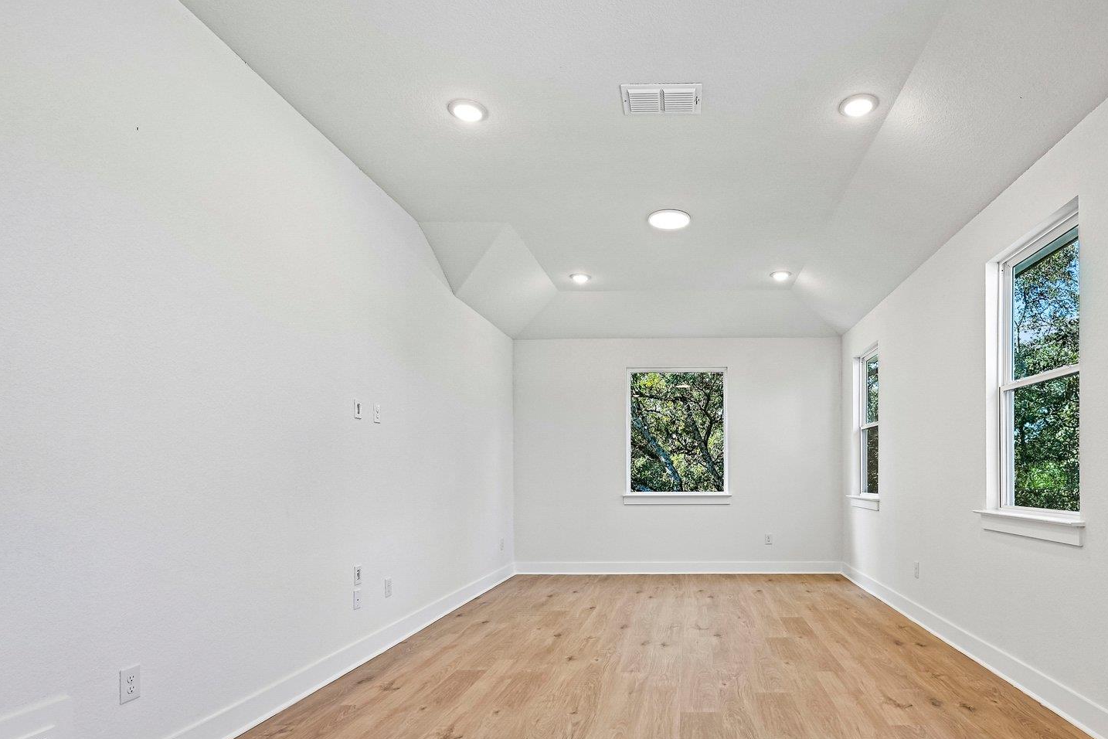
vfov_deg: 60.8
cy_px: 477
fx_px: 616
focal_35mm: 20
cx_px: 678
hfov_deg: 82.7
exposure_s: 1/15
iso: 100
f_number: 8
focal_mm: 14
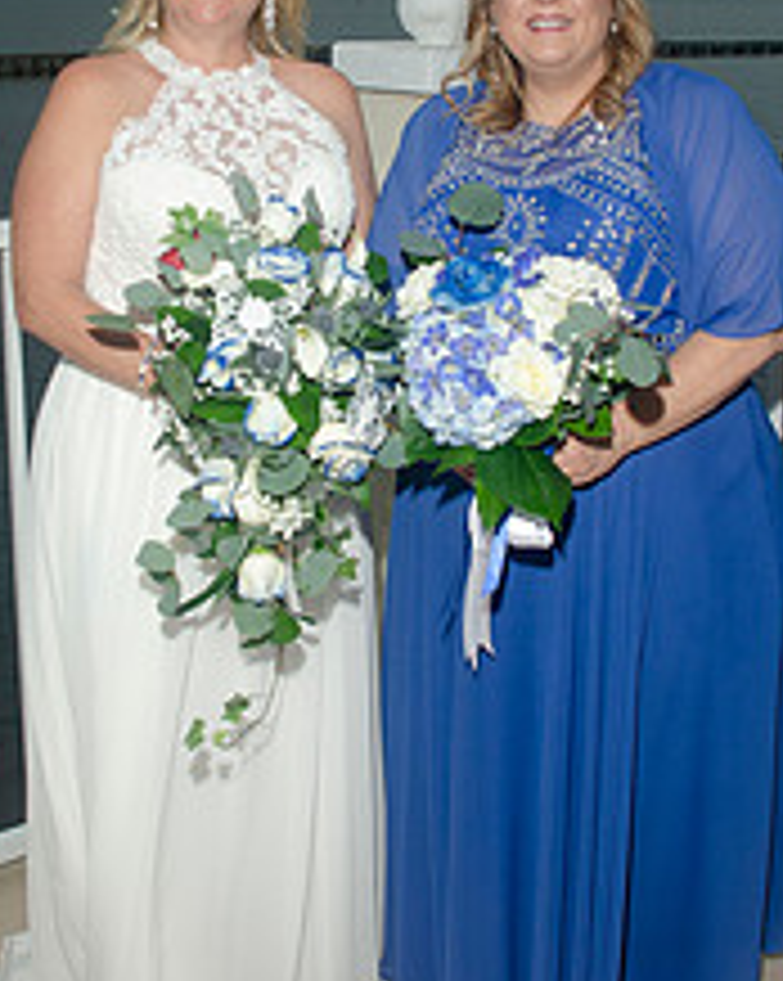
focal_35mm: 58
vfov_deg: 32.3
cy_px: 351
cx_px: 414
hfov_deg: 26.2
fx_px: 1682
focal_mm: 20
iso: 200
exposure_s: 1/160
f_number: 5.6
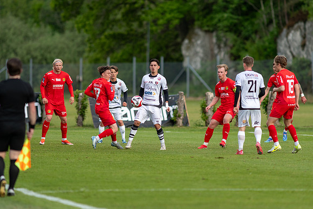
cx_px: 156
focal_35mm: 466
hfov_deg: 4.4
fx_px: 4049
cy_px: 104
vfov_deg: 3.0
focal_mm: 300
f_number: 3.2
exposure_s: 1/1600
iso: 200
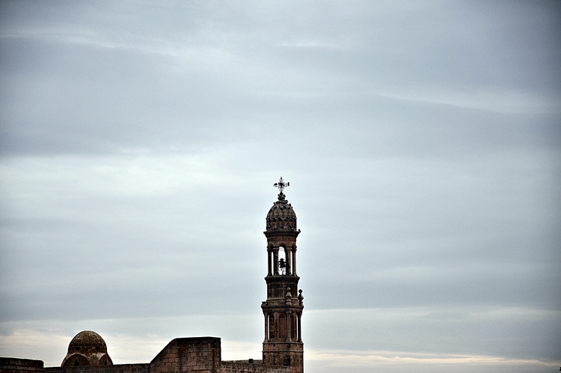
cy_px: 186
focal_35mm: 158
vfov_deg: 8.7
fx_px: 2451
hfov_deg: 13.1
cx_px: 280
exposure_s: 1/800
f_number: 5.6
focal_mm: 105
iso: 200
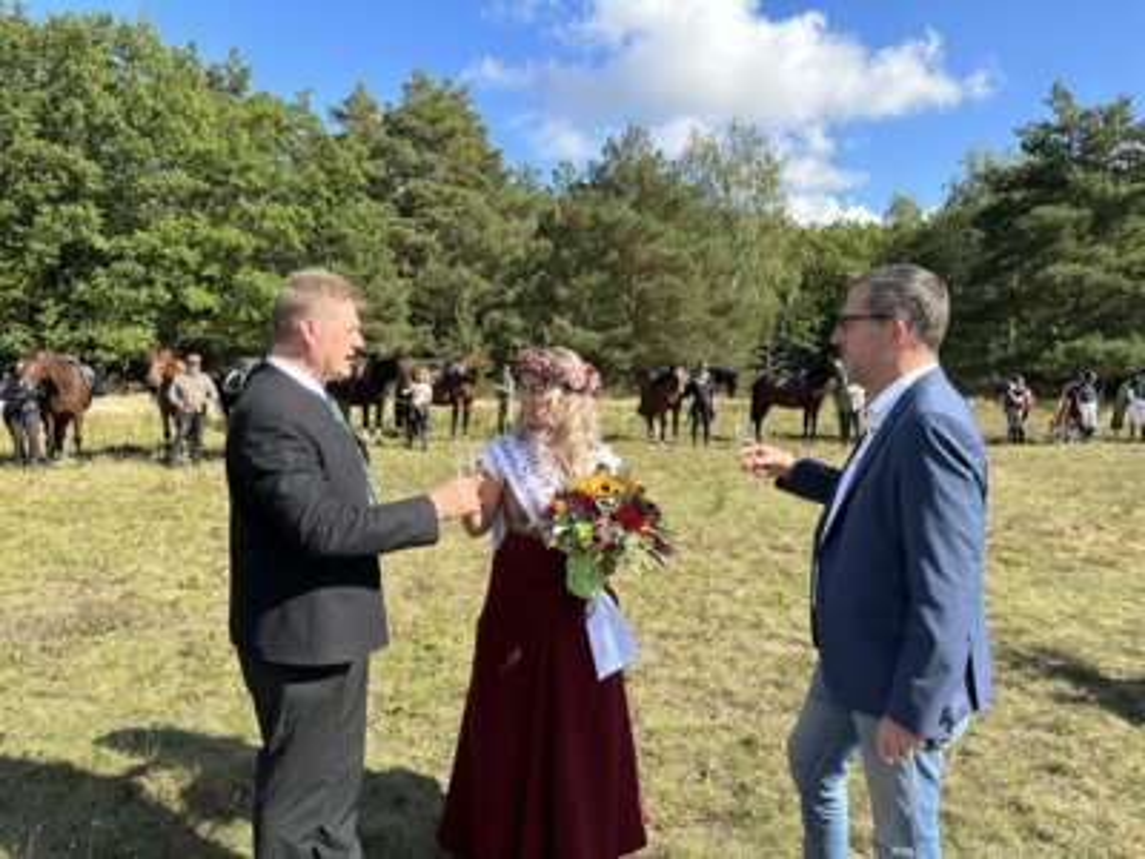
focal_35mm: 24
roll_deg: -0.2
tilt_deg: -2.6
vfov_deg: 56.8
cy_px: 430
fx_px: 794
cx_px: 572
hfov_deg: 71.6
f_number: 1.78
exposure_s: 1/2525
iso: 80
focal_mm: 6.86
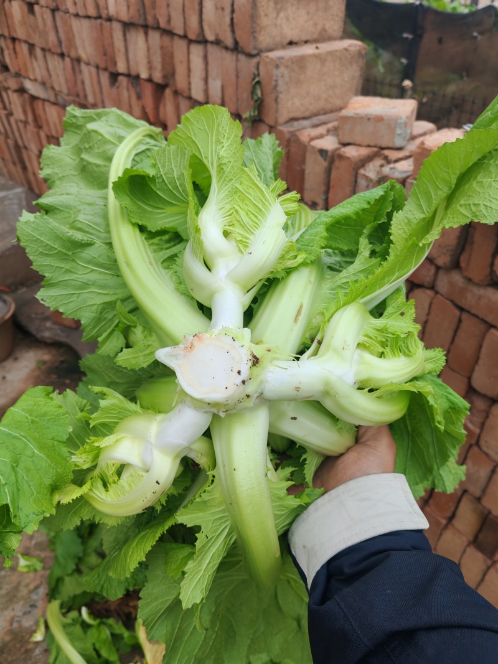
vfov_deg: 65.3
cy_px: 332
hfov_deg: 51.3
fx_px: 518
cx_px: 249
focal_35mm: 27
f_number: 1.95
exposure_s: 1/600
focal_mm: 5.52
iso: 50
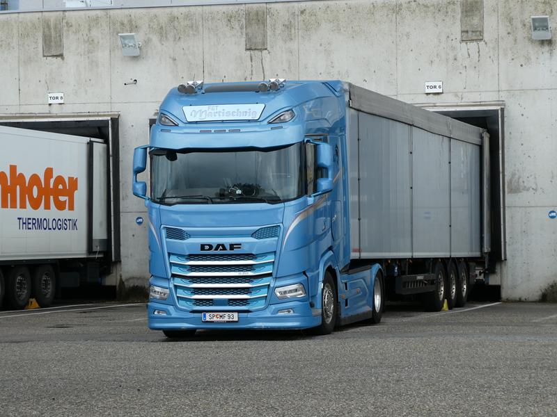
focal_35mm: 106
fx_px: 1706
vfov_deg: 14.0
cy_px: 208
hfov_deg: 18.5
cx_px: 278
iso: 80
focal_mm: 19
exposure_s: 1/200
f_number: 5.1
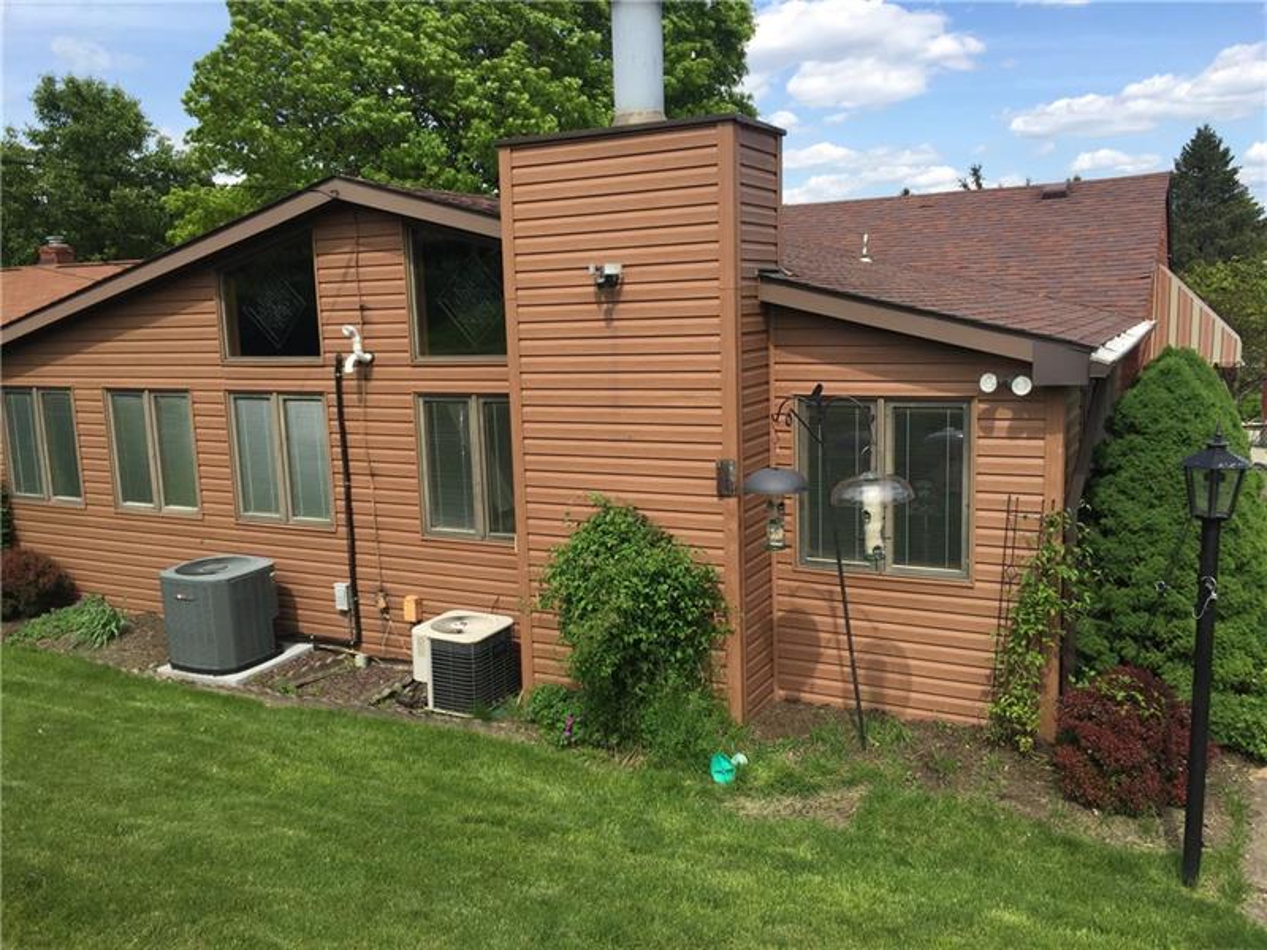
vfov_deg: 48.2
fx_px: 1061
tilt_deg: -9.1
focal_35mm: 29
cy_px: 475
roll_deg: +1.0
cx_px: 634
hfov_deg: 61.7
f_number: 2.2
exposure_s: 1/1464
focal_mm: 4.15
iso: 32
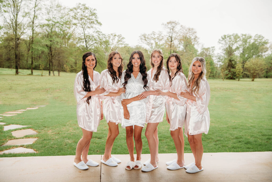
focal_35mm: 34
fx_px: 257
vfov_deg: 38.9
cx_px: 136
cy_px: 91
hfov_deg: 55.8
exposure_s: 1/200
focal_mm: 34
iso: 500
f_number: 5
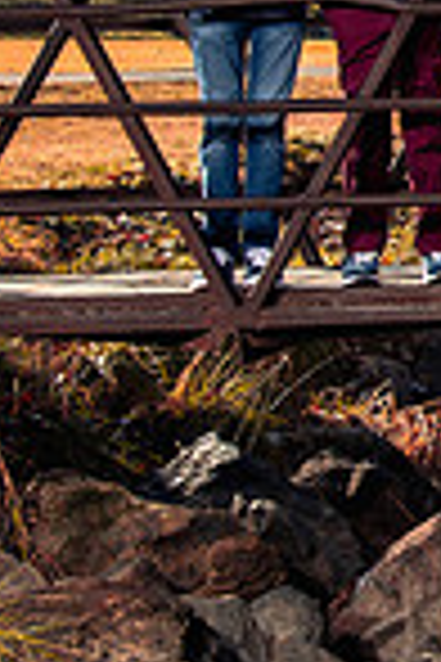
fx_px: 3013
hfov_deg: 7.5
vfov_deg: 12.2
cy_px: -140
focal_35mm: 164
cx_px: 1276
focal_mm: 38
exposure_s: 1/250
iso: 200
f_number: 9
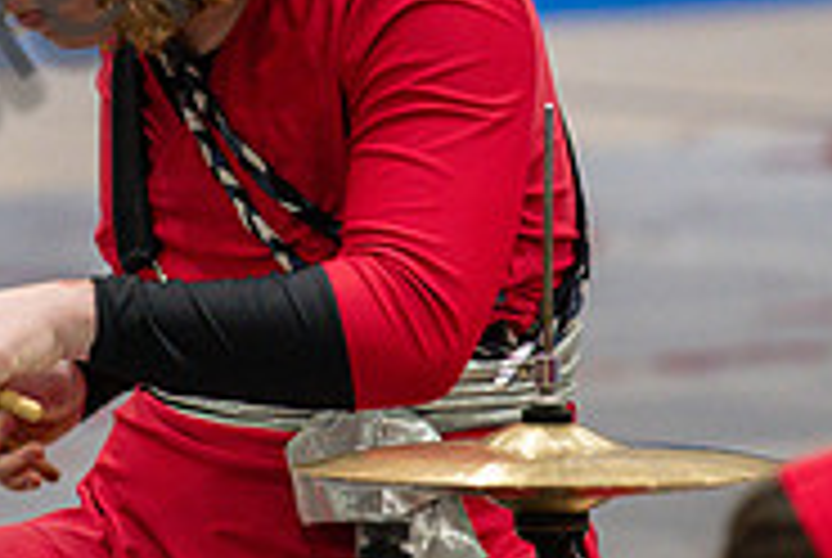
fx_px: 17477
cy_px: 64
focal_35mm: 755
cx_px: 191
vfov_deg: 1.8
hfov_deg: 2.7
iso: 3600
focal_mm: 200
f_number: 4
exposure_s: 1/500
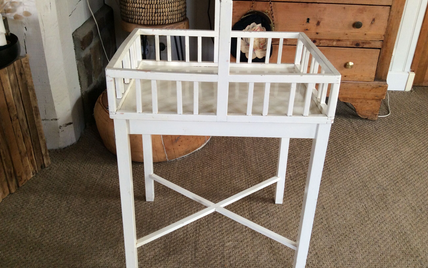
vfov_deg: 37.3
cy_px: 131
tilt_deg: -29.2
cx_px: 214
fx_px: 397
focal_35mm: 34
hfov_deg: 56.7
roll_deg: -0.7
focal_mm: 3.3
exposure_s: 1/25
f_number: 2.4
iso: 50
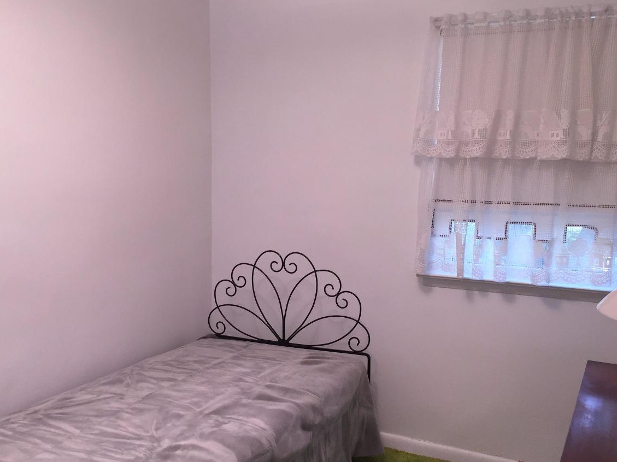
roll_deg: -1.6
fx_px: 659
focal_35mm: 37
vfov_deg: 38.4
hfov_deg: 50.1
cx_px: 278
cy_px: 288
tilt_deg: -10.5
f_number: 2.2
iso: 50
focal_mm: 4.15
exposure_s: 1/33
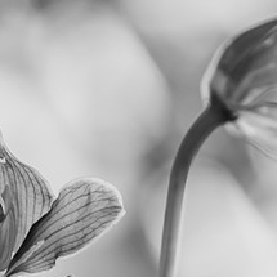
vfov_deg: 1.4
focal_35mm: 1234
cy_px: 252
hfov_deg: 1.4
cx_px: -14
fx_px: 11172
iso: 100
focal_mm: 300
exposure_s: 1/160
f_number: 7.1
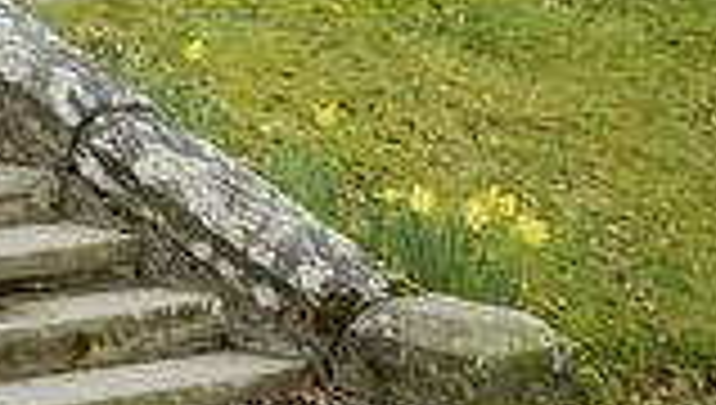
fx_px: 2624
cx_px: -766
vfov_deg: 8.5
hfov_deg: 13.2
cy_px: -290
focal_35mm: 138
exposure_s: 1/125
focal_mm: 20
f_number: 5.6
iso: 100
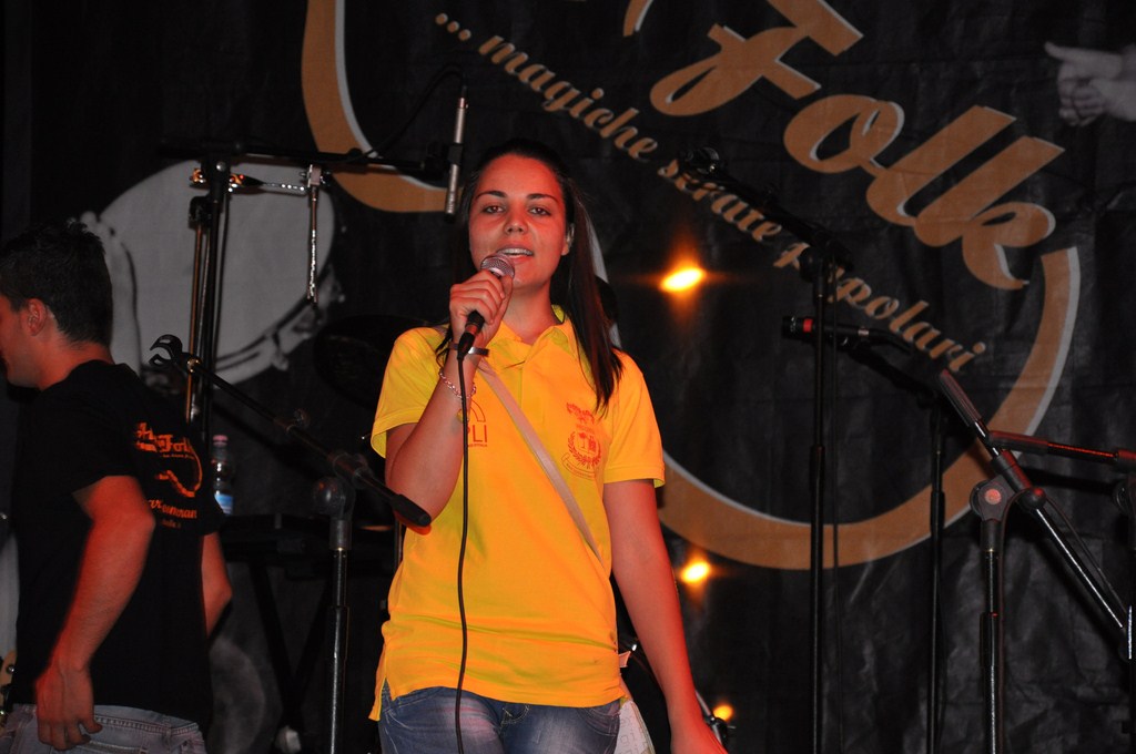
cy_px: 377
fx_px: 4964
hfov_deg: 13.1
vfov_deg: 8.7
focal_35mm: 158
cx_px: 568
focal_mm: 105
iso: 800
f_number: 5.6
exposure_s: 1/60
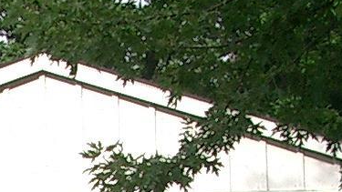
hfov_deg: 8.6
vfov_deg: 4.9
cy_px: 429
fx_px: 2213
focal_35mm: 244
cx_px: -181
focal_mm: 6.8
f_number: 4.6
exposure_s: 1/250
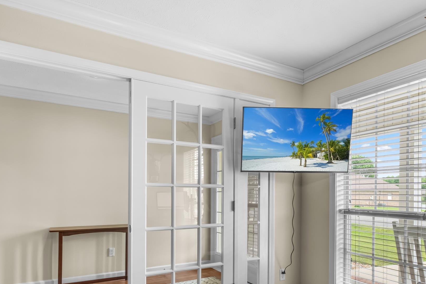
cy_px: 200
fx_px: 272
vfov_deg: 53.5
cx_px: 199
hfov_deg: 76.0
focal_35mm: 23
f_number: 9
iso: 200
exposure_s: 1/10
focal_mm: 10
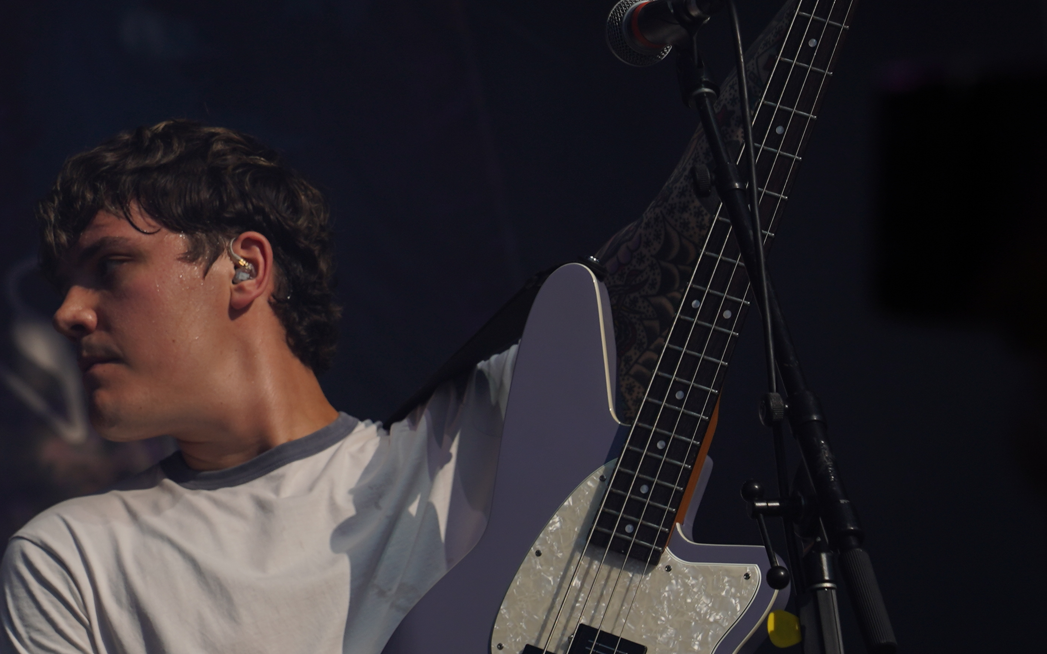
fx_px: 6477
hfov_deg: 9.2
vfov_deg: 5.8
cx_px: 341
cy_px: 360
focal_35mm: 227
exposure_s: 1/1600
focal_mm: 105
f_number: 8
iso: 100
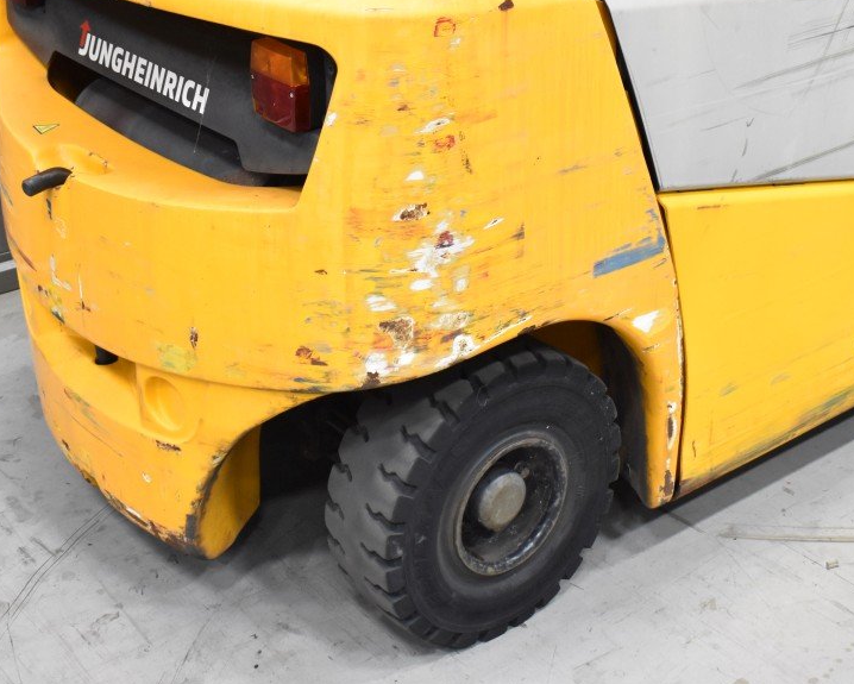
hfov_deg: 32.0
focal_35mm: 59
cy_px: 213
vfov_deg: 25.7
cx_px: 375
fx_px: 1486
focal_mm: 25
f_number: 5
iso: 1600
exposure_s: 1/40
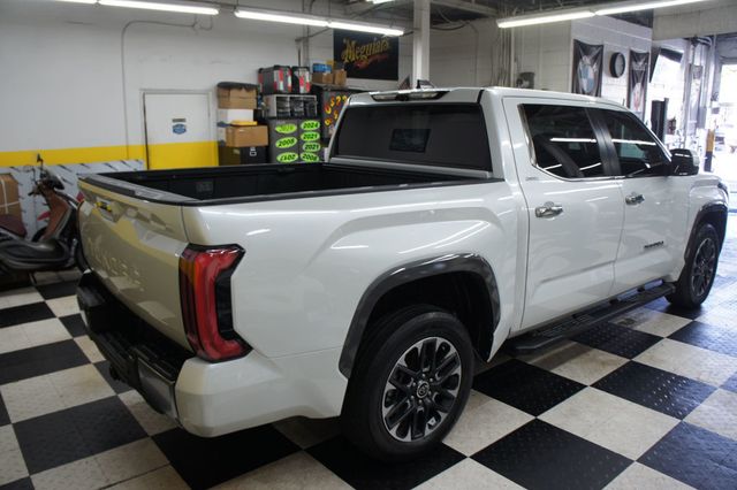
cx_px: 368
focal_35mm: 27
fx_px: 552
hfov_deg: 67.4
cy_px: 245
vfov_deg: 47.9
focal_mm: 18
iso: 200
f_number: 4
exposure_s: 1/30
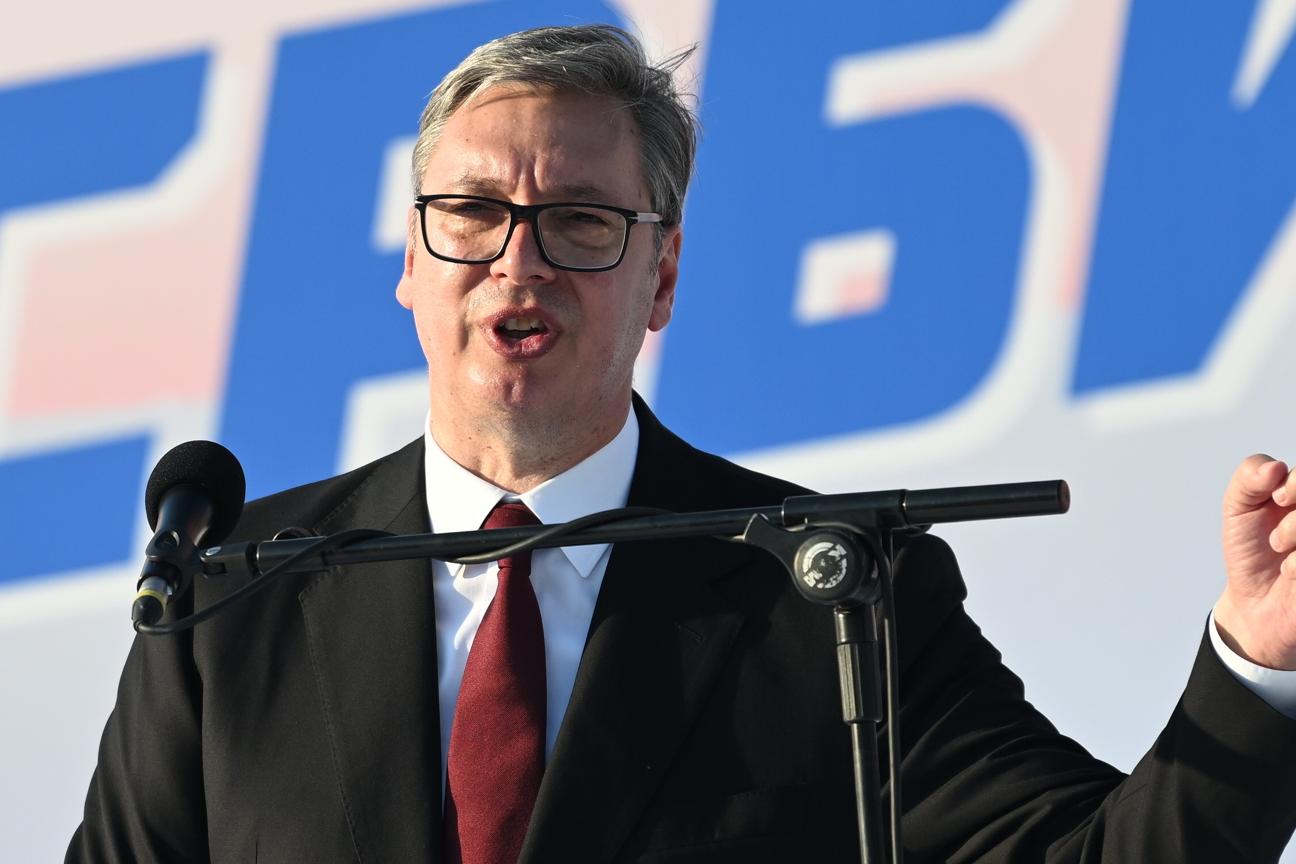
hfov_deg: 5.4
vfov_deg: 3.6
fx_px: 13715
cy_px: 538
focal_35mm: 381
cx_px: 674
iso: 200
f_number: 4
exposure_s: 1/1250
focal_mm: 200
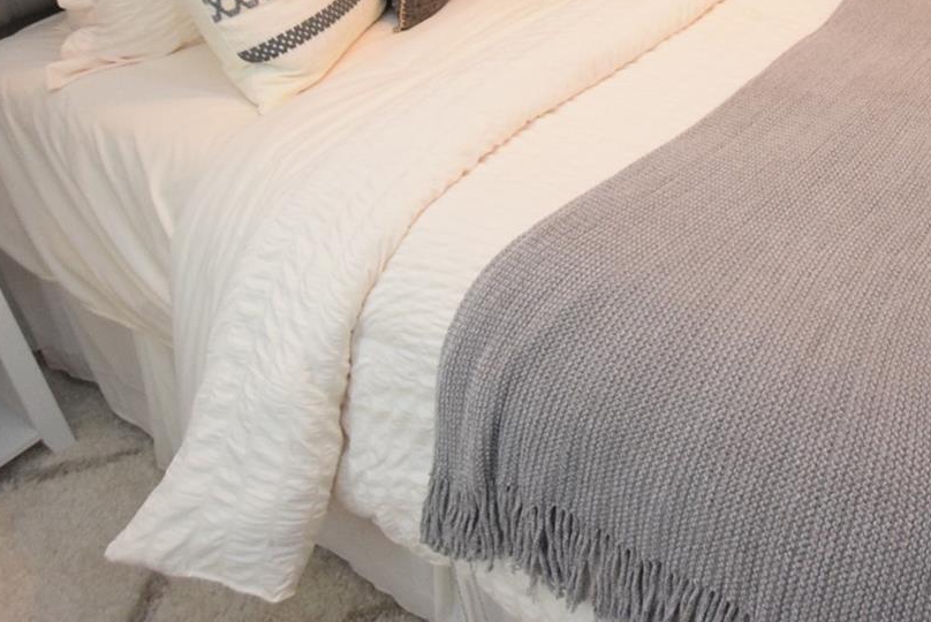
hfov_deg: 45.9
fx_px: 983
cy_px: -157
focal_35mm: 38
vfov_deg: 29.3
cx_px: 835
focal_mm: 10
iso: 2200
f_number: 3.5
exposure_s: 1/60
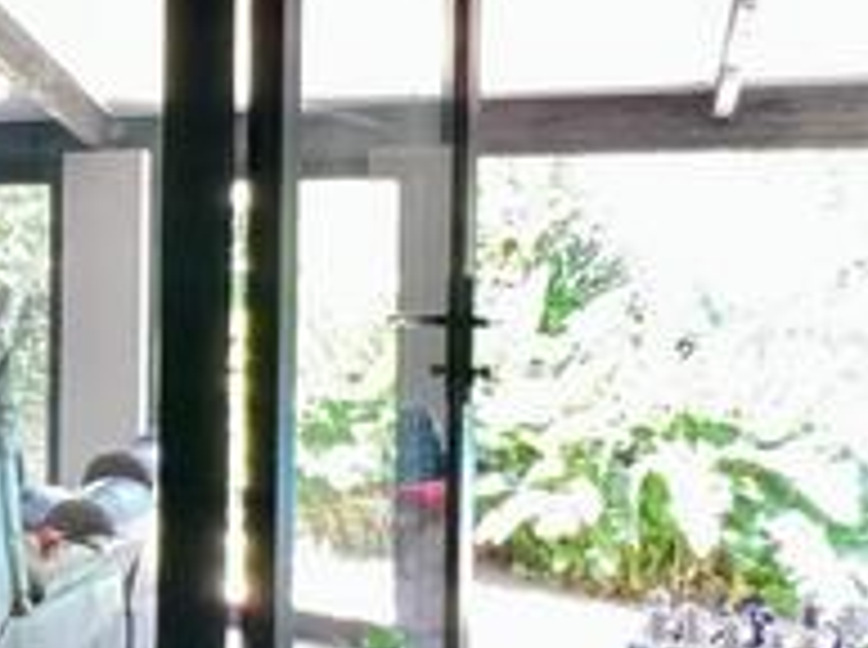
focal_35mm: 54
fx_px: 1352
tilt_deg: -1.8
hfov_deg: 20.6
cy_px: 238
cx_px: -783
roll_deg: +0.1
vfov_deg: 26.8
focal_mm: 1.57
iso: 640
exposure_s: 1/60
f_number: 1.8
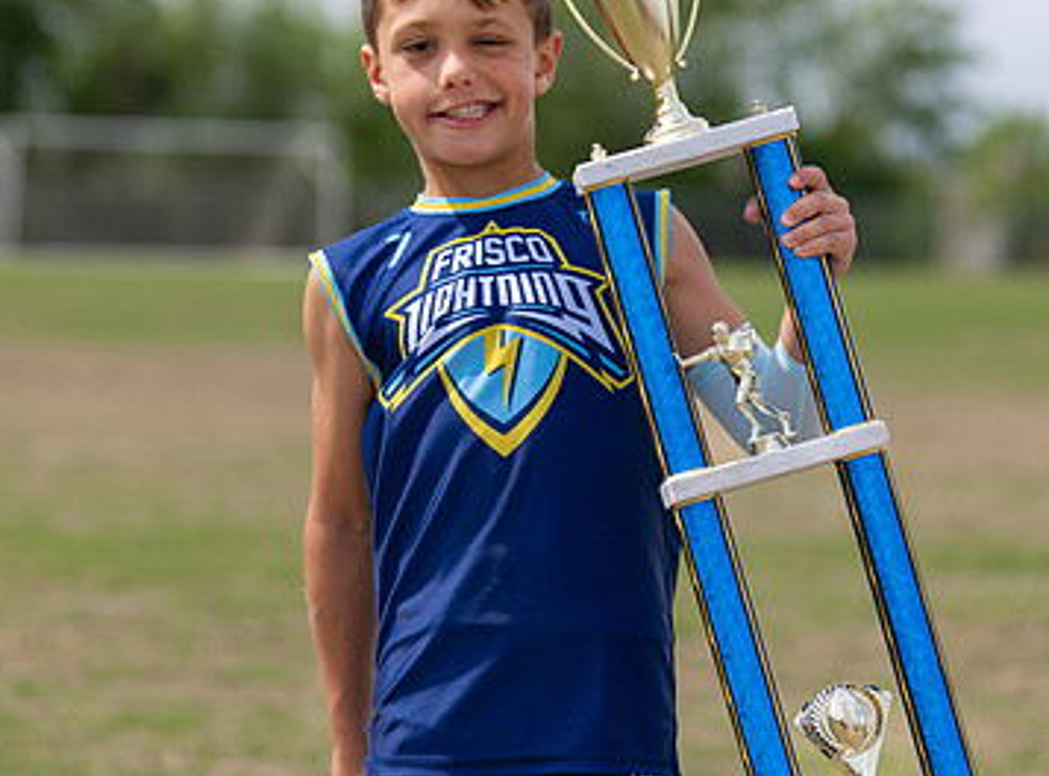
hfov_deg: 10.3
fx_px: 5819
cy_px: 333
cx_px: 592
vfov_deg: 7.6
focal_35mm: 193
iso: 100
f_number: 2.8
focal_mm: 96
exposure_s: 1/2000
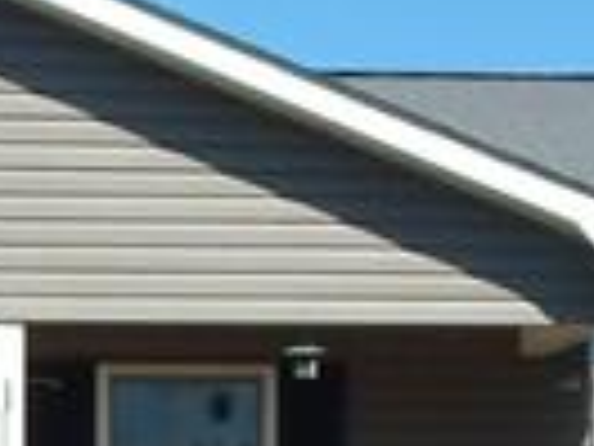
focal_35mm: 171
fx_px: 2934
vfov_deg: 8.6
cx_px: -32
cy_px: 523
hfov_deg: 11.4
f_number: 6
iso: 125
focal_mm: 4
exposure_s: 1/500
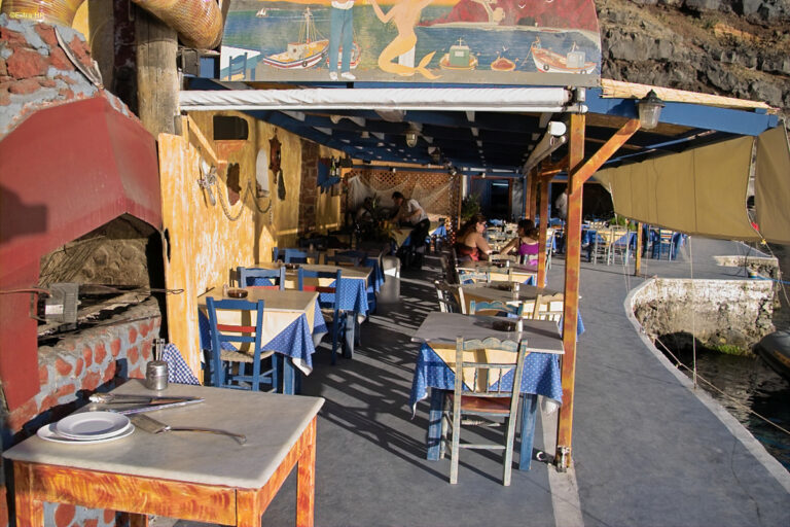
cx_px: 395
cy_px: 264
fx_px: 680
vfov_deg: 42.3
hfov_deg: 60.3
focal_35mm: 31
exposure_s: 1/250
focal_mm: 18
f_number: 5.6
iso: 100
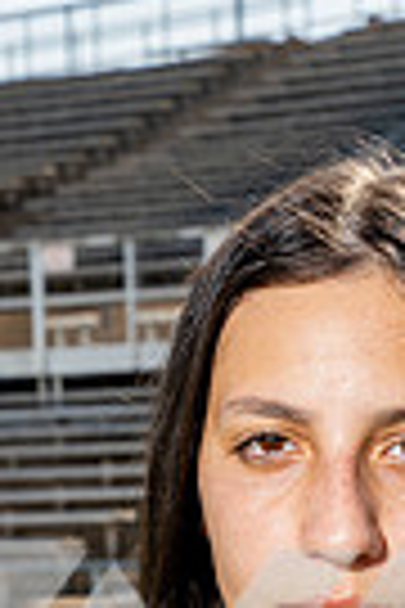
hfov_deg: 6.9
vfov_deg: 9.9
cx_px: 306
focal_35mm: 200
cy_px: 1009
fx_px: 3375
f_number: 10
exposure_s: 1/250
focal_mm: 60
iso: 320
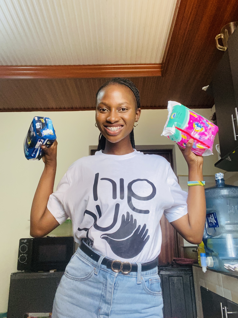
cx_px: 119
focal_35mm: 30
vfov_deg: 60.0
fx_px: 275
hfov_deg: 46.8
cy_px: 159
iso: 250
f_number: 2.2
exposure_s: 1/60
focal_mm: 2.71
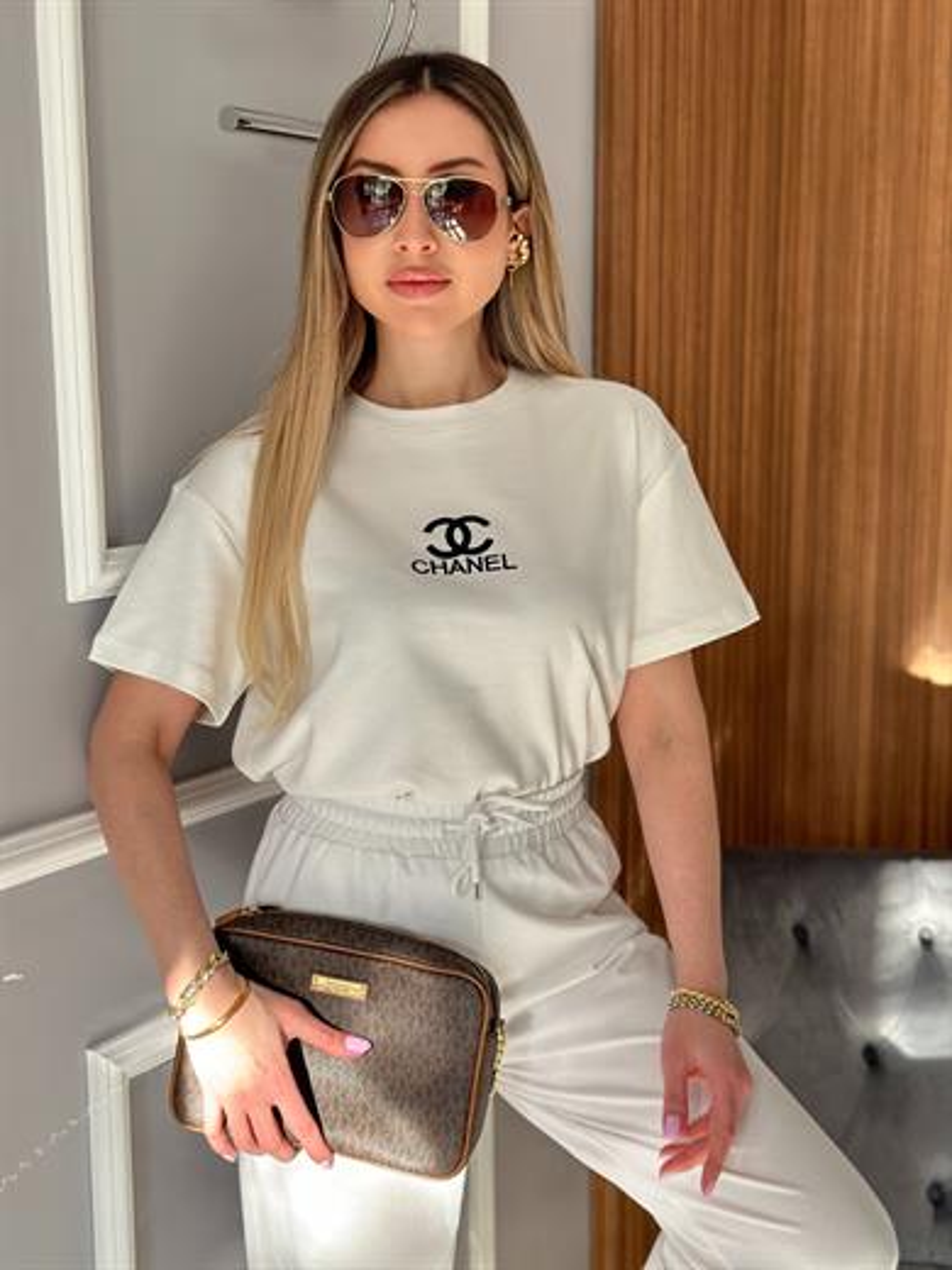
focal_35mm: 48
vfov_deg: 39.7
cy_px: 635
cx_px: 476
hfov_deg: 30.3
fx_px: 1760
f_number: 1.78
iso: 125
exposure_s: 1/160
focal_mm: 6.86
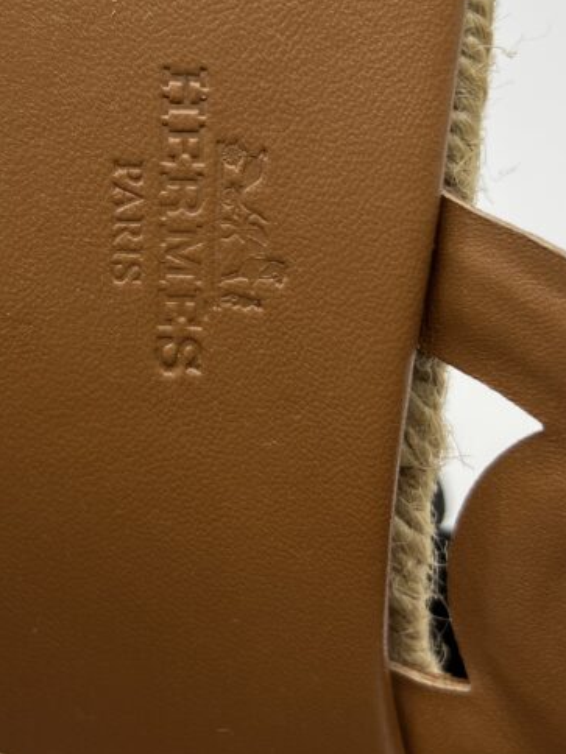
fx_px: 1199
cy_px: 249
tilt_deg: -35.8
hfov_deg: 26.4
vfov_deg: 34.6
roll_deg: +3.7
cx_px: 172
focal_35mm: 55
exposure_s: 1/129
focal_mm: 5.7
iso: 32
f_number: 1.5
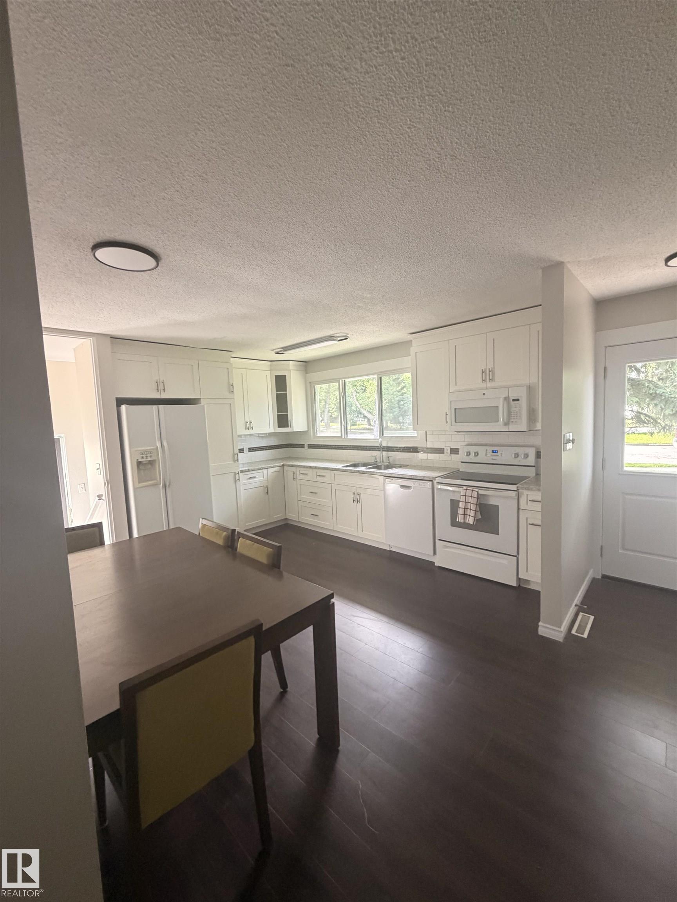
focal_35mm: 14
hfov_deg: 85.7
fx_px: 365
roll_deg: +2.9
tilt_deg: -5.1
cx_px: 338
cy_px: 451
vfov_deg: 102.1
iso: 400
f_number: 2.2
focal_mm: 2.22
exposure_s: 1/60
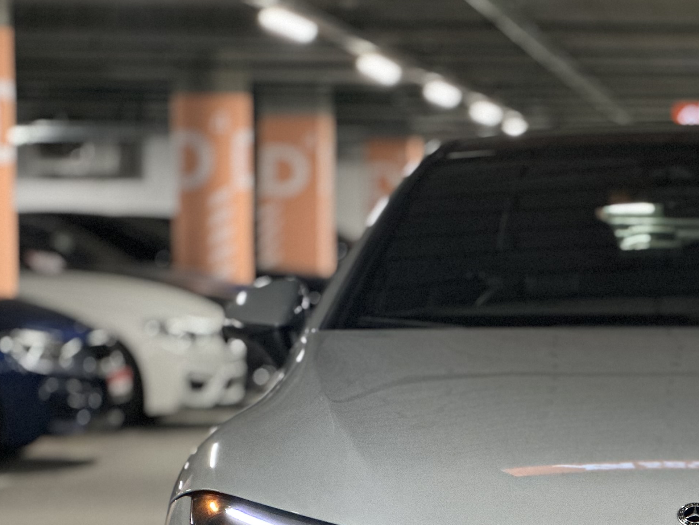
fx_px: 3251
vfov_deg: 9.2
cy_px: 505
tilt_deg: -3.6
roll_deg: -0.6
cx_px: 688
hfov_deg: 12.1
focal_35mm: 161
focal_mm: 9
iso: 400
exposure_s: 1/37
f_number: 2.8
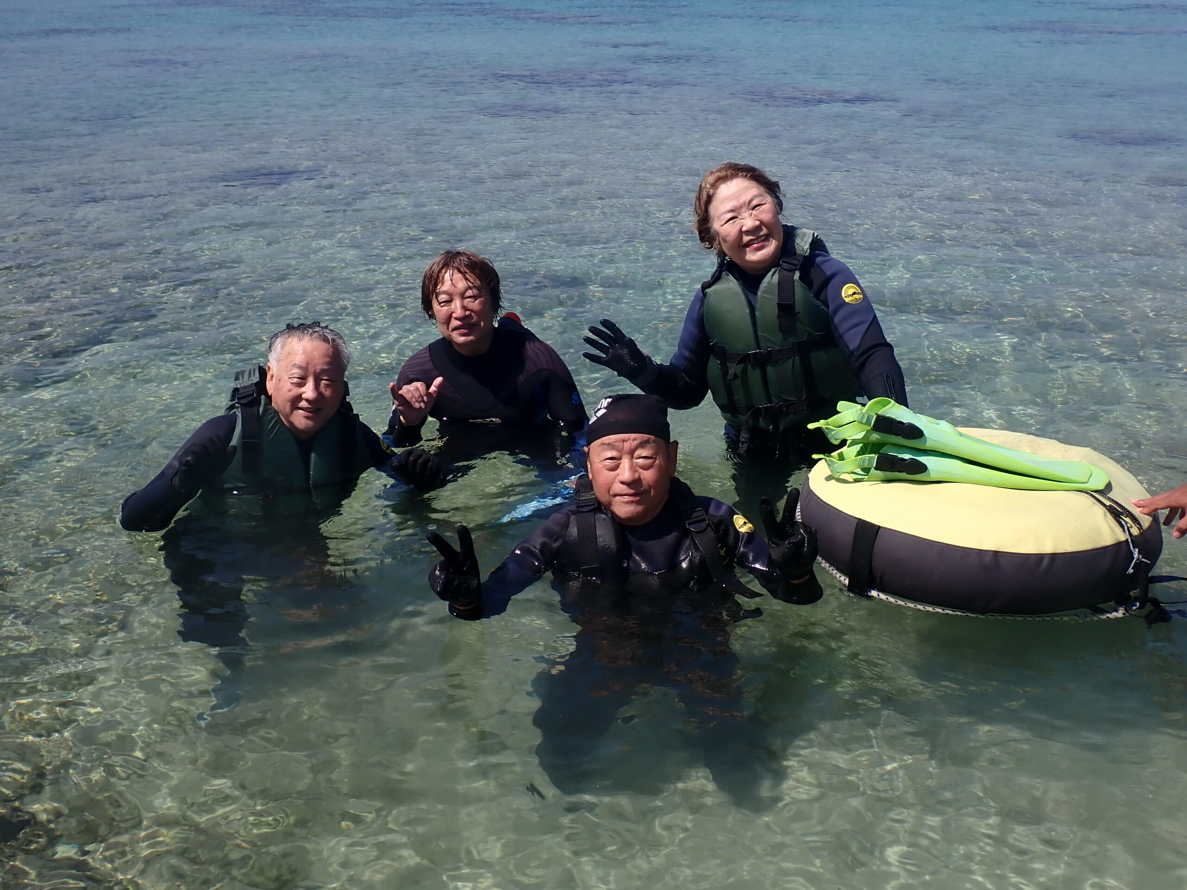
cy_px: 445
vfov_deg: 37.7
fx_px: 1303
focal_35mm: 38
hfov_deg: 49.0
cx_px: 594
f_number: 3.5
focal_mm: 6.83
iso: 100
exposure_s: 1/1250
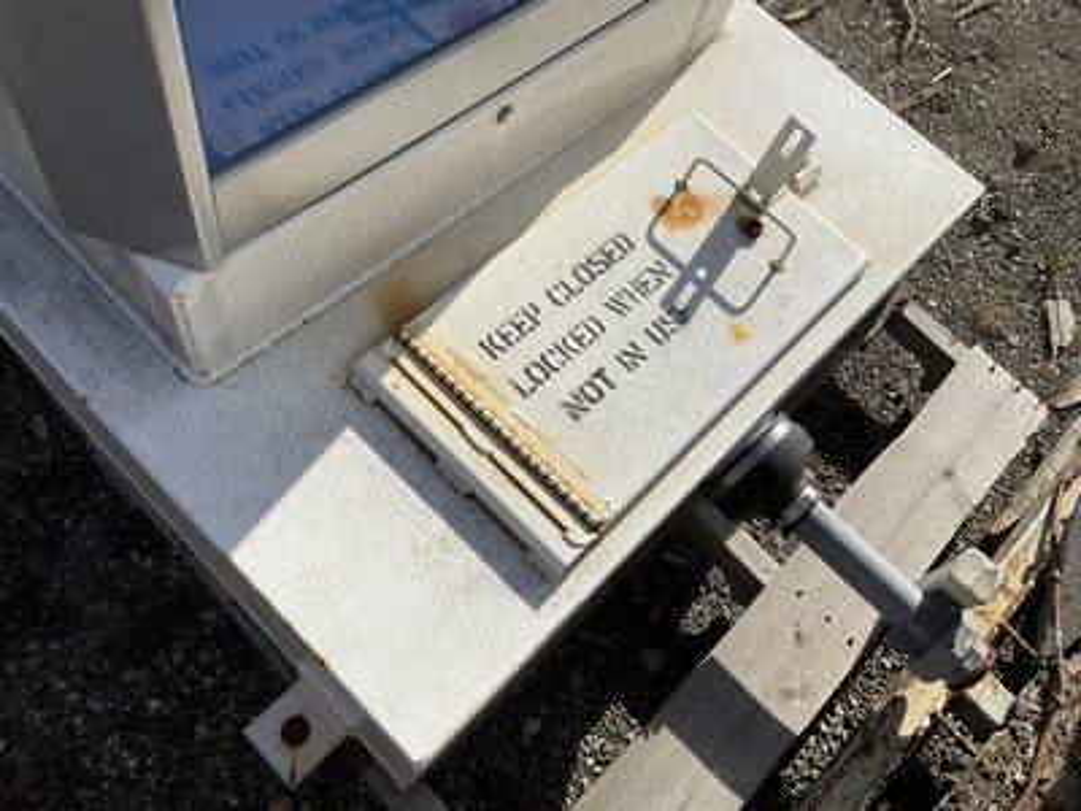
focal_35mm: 29
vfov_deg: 48.2
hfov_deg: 61.7
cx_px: 540
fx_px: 906
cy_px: 406
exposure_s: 1/2959
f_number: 1.8
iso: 25
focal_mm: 3
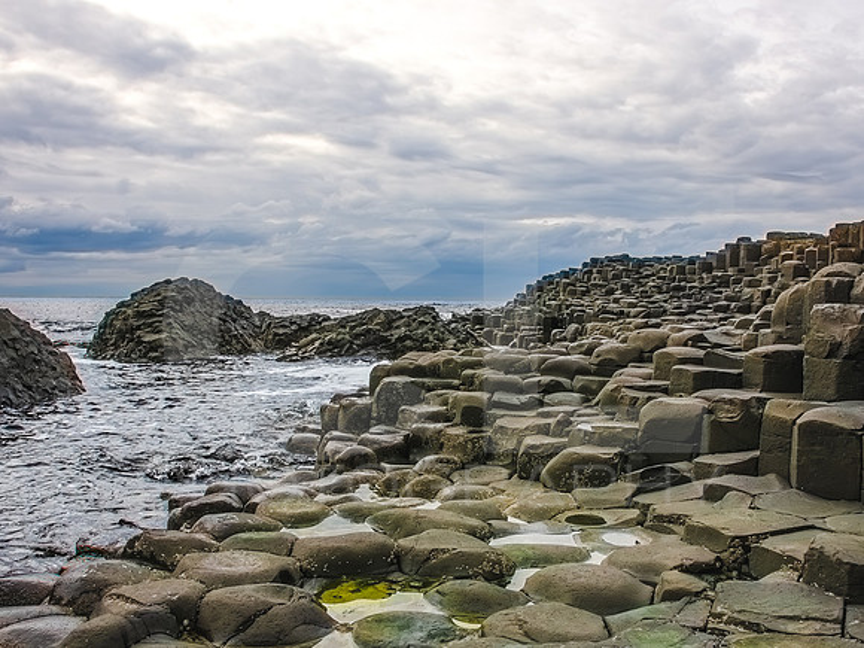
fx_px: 794
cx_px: 452
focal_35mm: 32
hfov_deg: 57.1
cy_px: 325
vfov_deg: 44.4
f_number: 18
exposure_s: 1/250
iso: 500
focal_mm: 18
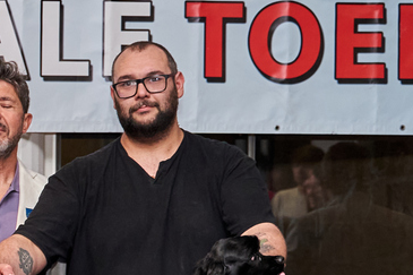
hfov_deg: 12.9
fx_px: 1697
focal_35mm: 148
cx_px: -264
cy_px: 306
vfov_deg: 9.2
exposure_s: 1/100
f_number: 3.2
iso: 1600
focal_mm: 36
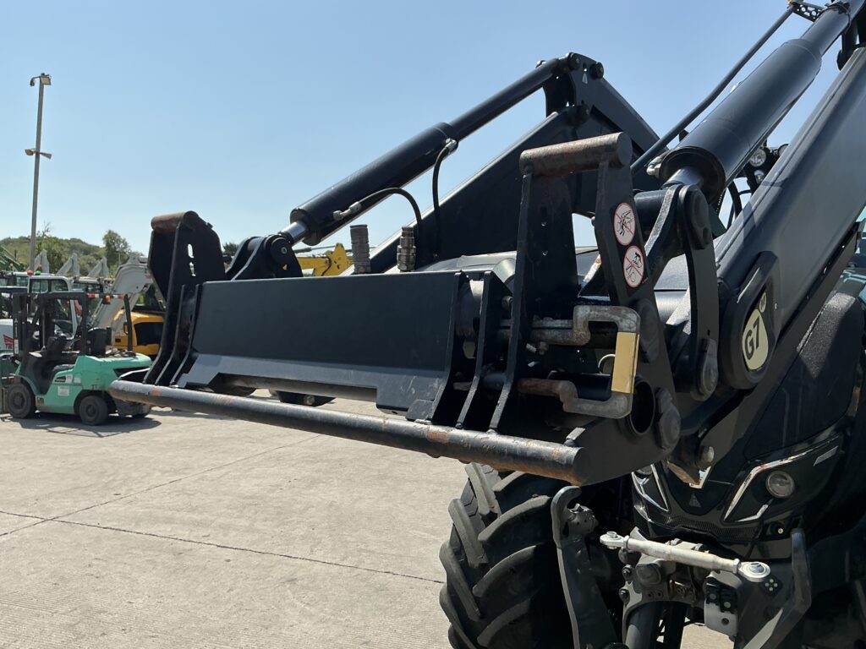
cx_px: 433
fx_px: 700
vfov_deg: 49.7
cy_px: 324
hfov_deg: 63.4
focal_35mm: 28
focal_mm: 3
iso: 25
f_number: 1.8
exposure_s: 1/1912
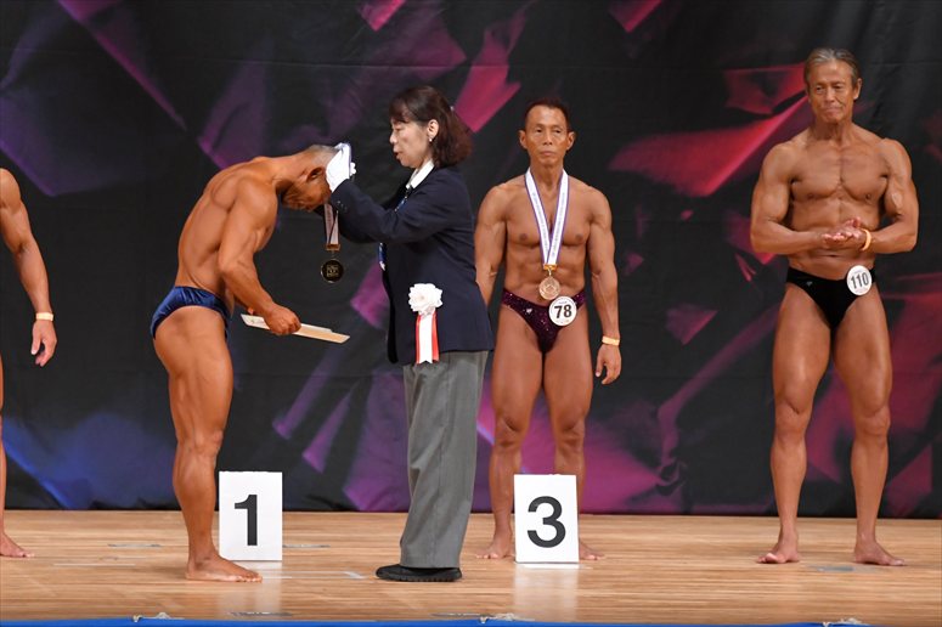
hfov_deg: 7.6
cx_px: 471
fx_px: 7062
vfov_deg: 5.1
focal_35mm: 270
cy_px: 314
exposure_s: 1/400
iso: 5000
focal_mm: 180
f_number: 5.6
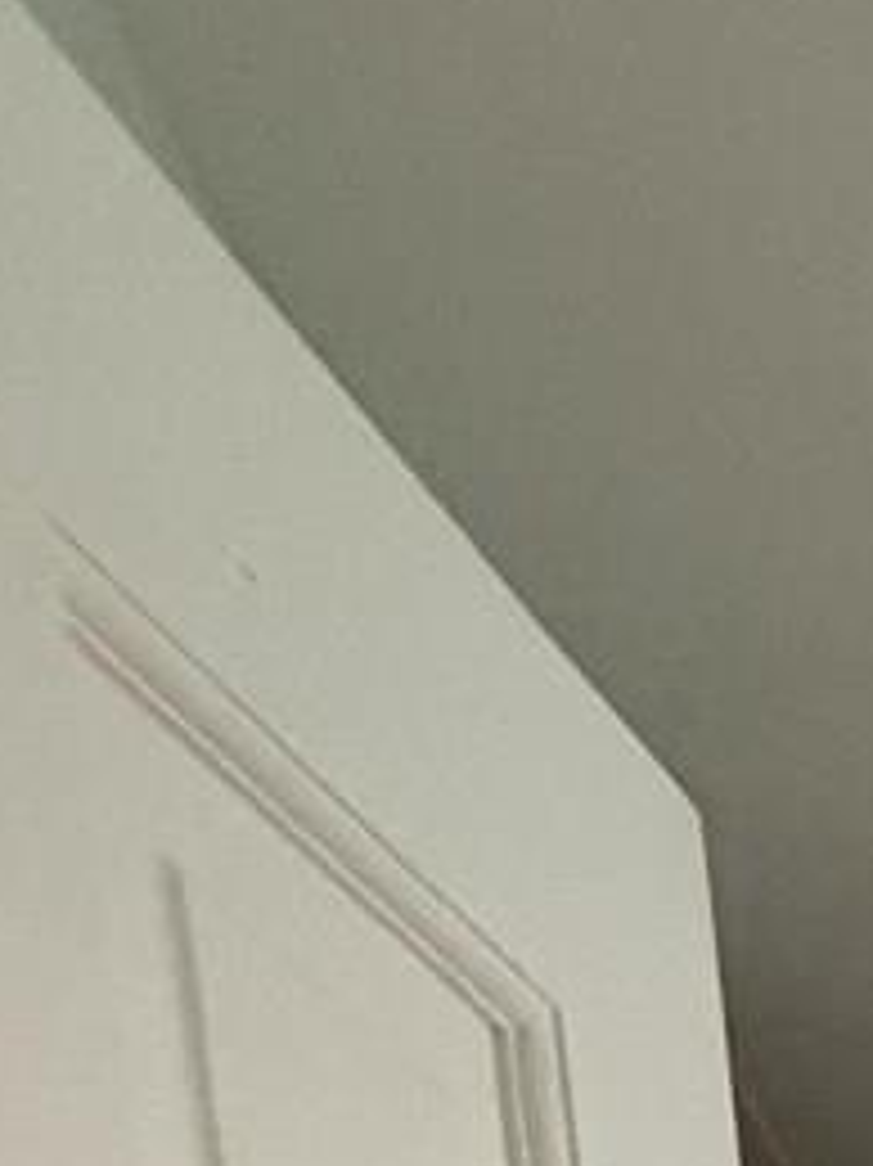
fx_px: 2793
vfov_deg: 13.8
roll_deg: +0.8
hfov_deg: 12.2
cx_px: 2344
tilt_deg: -10.0
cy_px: 2994
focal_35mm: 83
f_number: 2.2
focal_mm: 2.22
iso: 320
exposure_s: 1/60
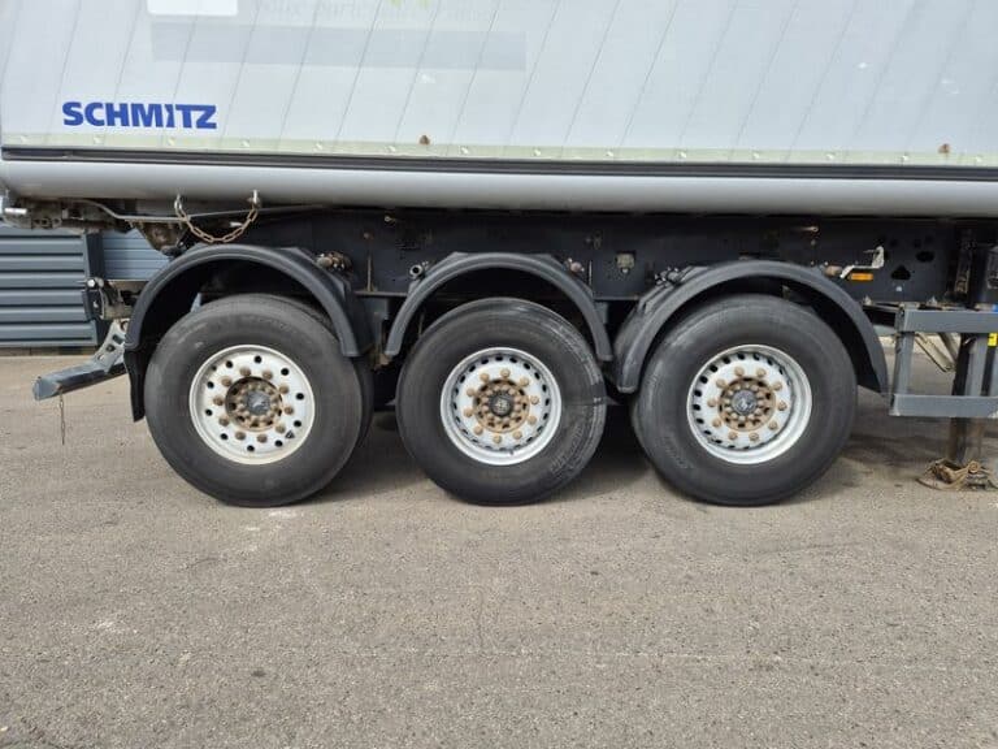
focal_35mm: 23
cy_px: 374
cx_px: 499
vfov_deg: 58.9
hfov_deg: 73.9
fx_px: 663
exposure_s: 1/1072
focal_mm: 5.4
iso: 25
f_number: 1.8
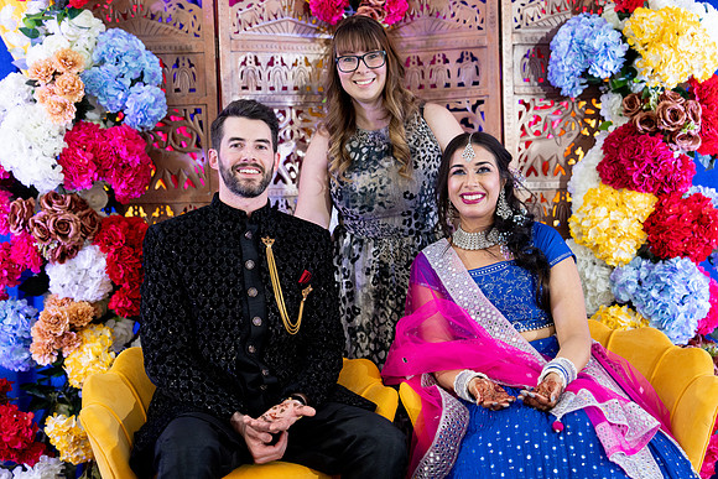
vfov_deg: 23.8
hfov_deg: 35.0
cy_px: 240
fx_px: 1137
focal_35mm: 57
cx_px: 359
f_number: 2.8
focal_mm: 57
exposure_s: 1/125
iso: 1250
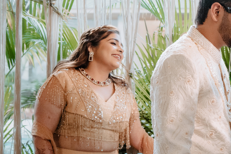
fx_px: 577
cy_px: 86
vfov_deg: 15.2
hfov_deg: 21.2
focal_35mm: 90
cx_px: 268
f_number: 4.5
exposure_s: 1/320
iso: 6400
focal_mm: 35
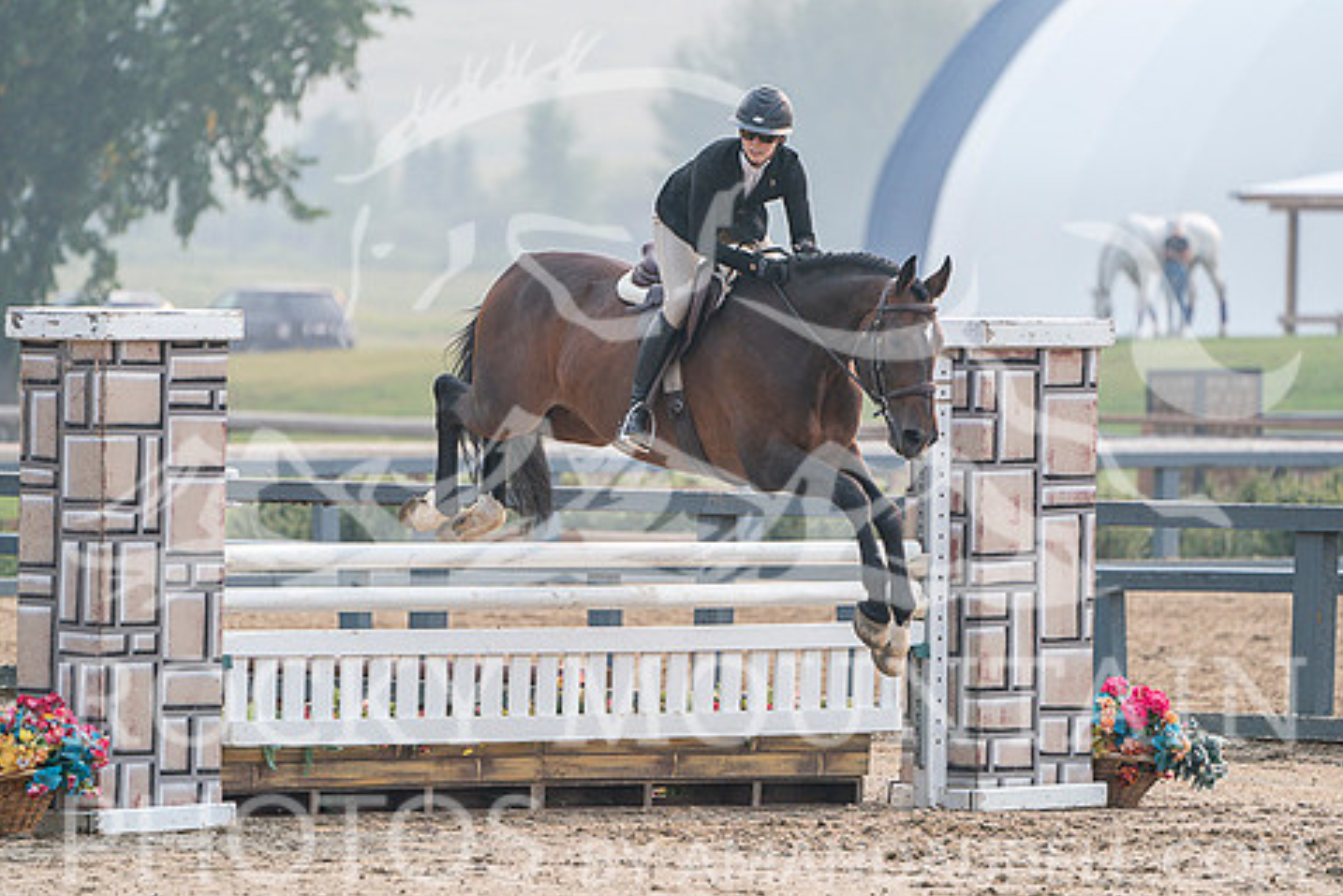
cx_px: 697
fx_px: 15224
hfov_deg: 5.1
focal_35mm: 408
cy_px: 448
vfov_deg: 3.4
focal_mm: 336
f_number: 5.6
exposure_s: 1/800
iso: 500
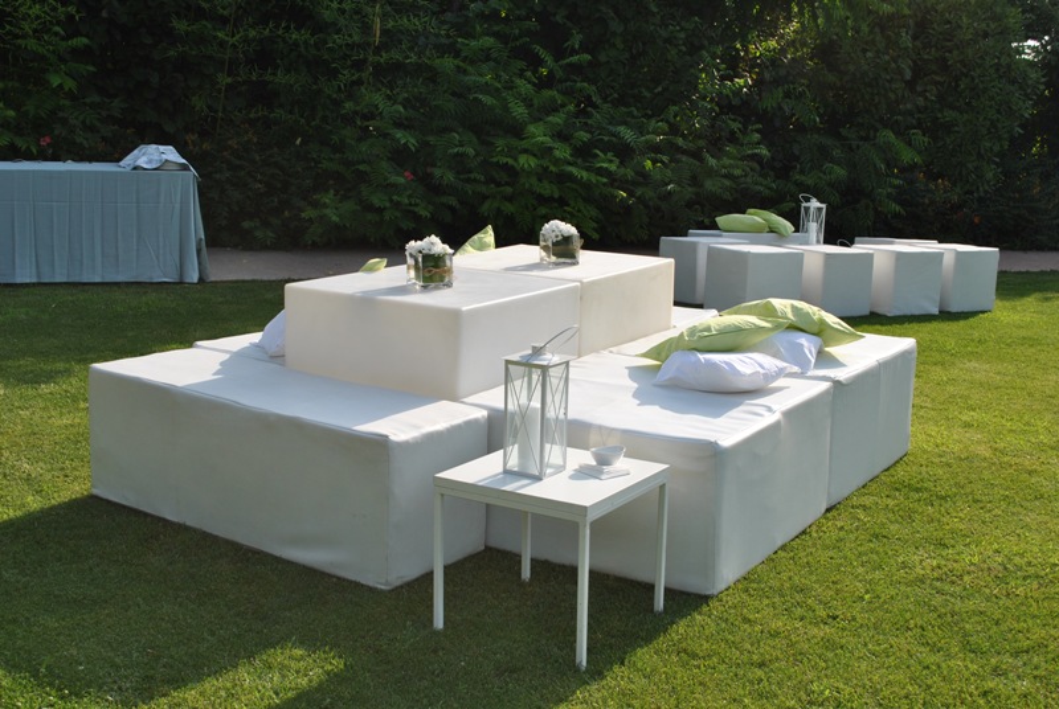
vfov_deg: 30.9
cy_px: 354
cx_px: 530
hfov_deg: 44.9
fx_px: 1281
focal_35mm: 44
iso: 100
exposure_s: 1/200
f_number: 7.1
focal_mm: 29
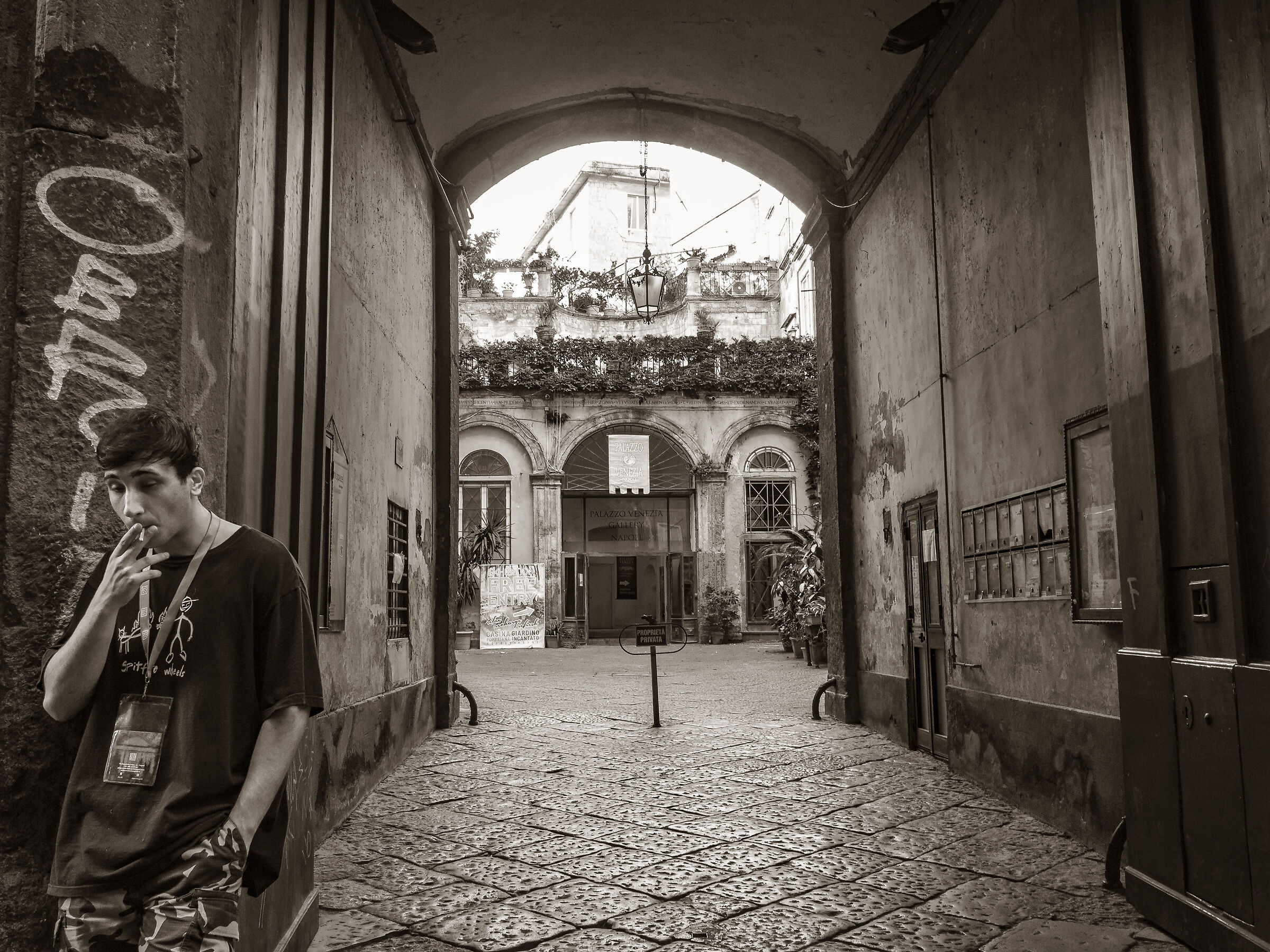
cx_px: 635
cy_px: 476
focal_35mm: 30
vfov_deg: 46.8
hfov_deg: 60.0
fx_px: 1101
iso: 500
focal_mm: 15
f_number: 6.3
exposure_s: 1/30
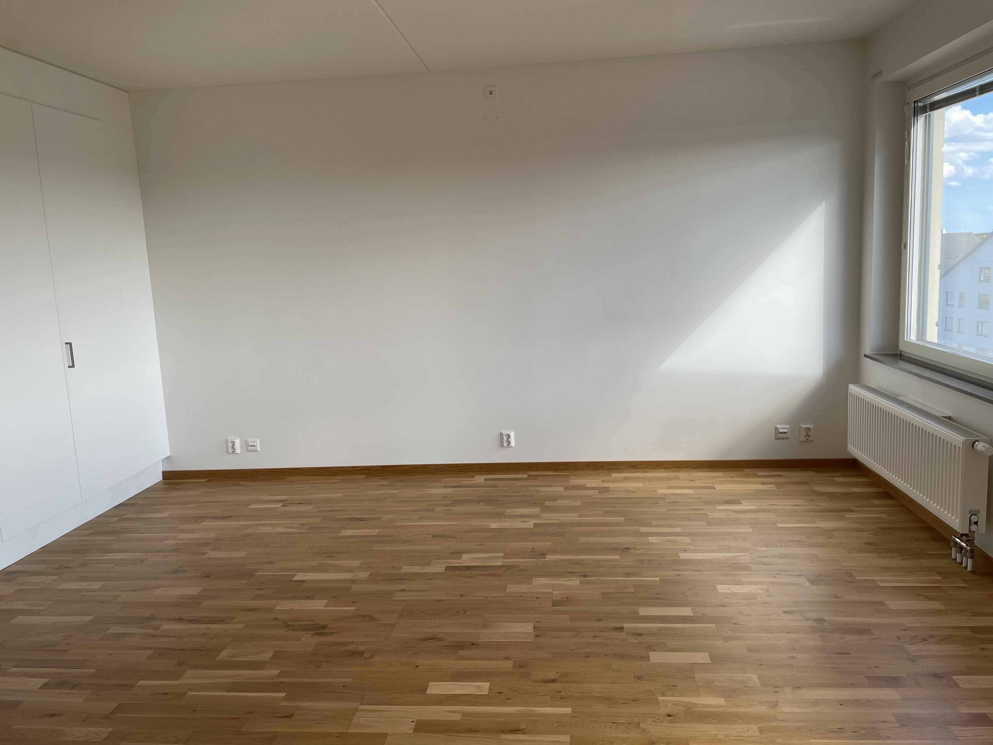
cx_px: 496
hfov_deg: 67.3
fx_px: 746
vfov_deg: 53.1
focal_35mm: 26
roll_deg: +2.8
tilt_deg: -7.9
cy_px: 372
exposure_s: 1/314
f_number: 1.6
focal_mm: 4.2
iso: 32
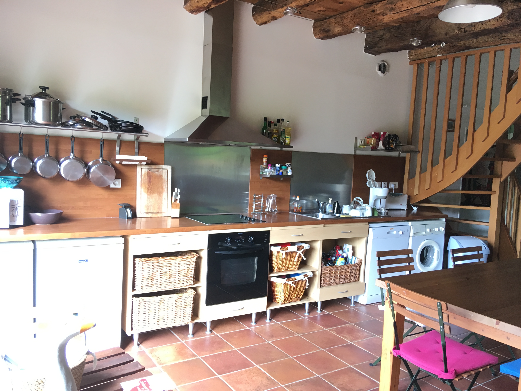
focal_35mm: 29
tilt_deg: -5.7
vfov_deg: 48.2
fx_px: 436
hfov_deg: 61.7
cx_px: 260
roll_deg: -2.6
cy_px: 196
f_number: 2.2
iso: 50
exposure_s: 1/33
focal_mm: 4.15
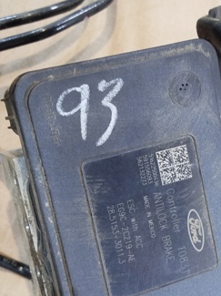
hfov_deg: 20.6
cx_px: 160
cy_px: 174
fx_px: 606
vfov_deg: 27.4
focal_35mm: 71
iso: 500
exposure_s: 1/20
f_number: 1.7
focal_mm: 5.31
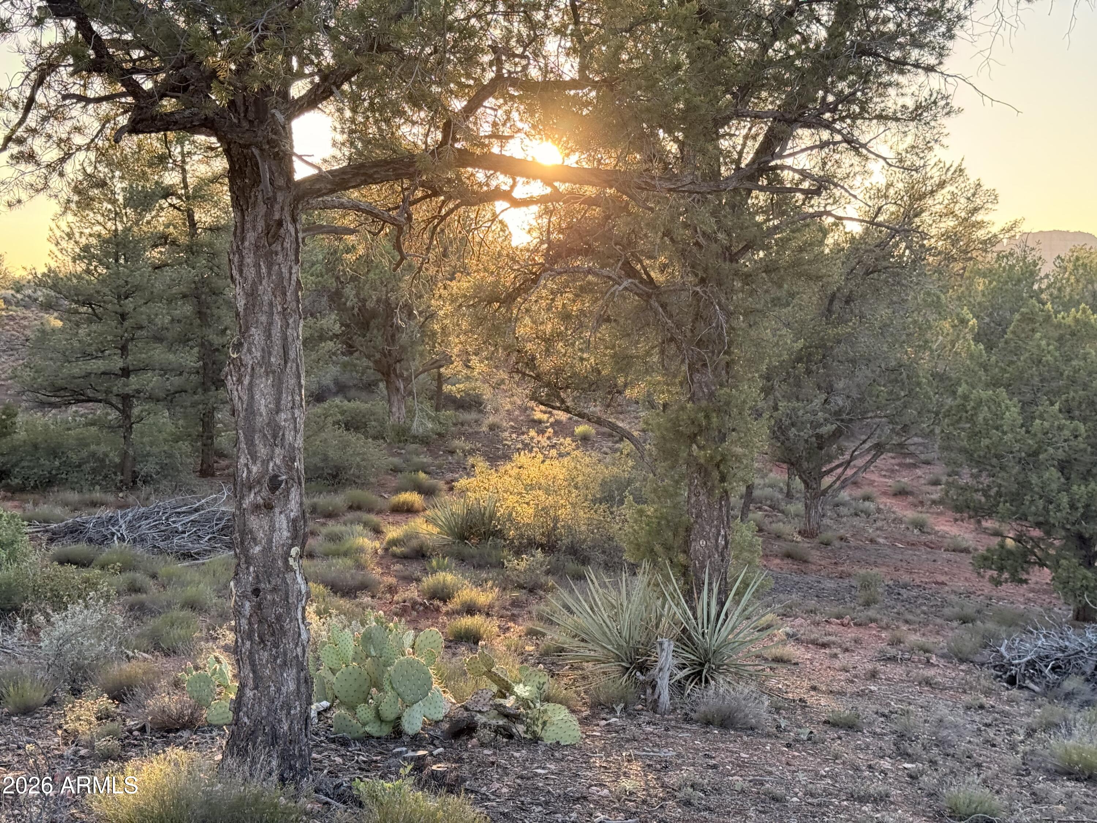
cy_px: 412
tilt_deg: -4.3
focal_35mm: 48
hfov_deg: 39.7
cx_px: 548
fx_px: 1521
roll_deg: -2.2
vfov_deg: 30.3
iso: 100
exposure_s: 1/310
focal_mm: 6.76
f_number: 1.78
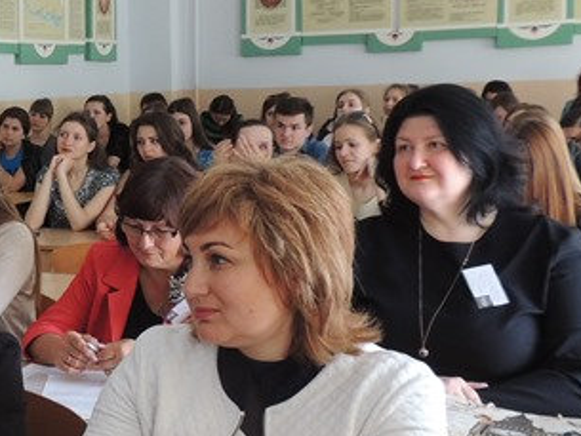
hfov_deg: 28.1
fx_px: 1058
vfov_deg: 23.3
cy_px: 204
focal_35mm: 63
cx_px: -48
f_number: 3
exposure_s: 1/30
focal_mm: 4.3
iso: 200
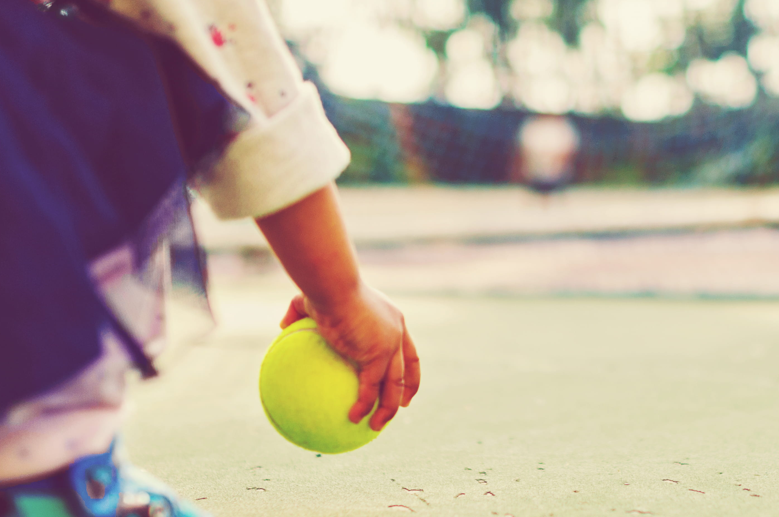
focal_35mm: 55
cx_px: 583
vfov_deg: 24.6
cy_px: 268
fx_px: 1189
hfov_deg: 35.5
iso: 200
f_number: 1.4
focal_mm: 24
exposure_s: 1/4000
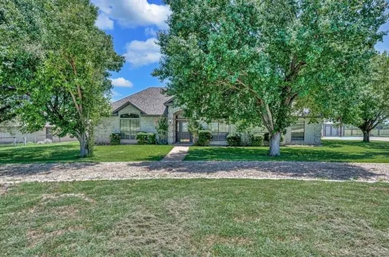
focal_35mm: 20
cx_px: 194
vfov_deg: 60.5
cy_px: 128
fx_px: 221
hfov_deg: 82.7
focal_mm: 20.5
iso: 100
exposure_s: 1/125
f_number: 8
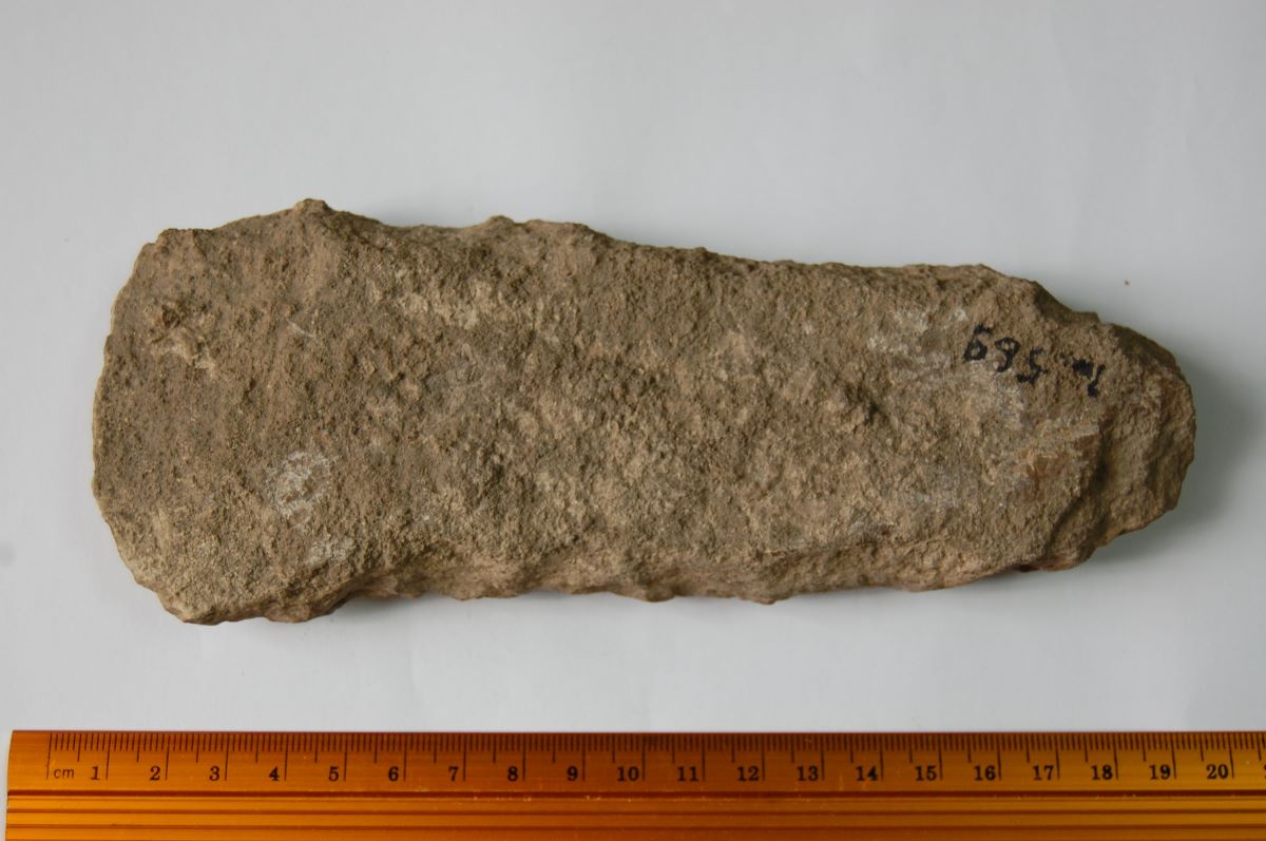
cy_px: 420
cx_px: 633
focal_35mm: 57
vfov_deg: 23.7
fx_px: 2002
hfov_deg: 35.1
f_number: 4.8
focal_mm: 38
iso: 400
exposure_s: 1/60
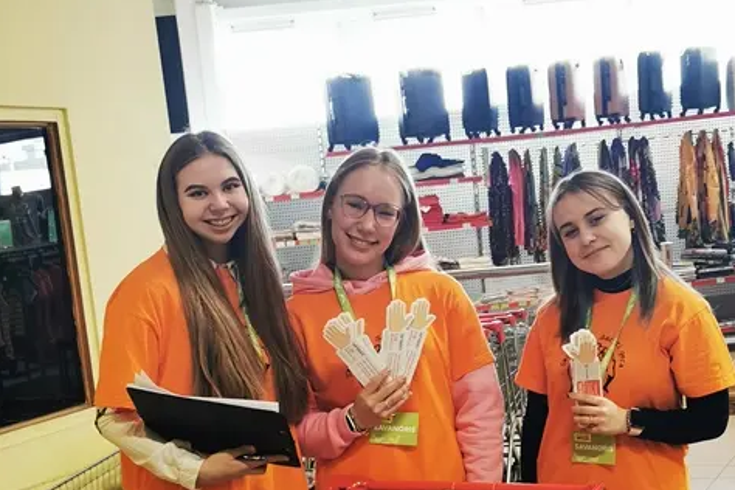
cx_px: 369
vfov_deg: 20.0
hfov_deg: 30.5
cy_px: 481
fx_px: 1347
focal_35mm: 66
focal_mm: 5.56
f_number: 1.6
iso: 160
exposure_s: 1/100
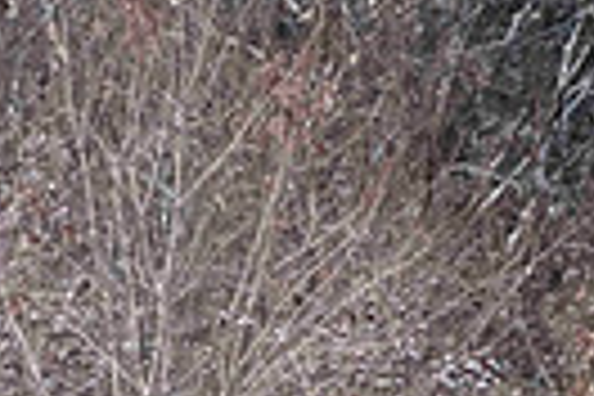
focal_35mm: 403
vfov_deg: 3.4
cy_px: 826
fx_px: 6649
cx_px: -63
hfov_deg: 5.1
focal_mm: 92
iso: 640
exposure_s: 1/1000
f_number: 14
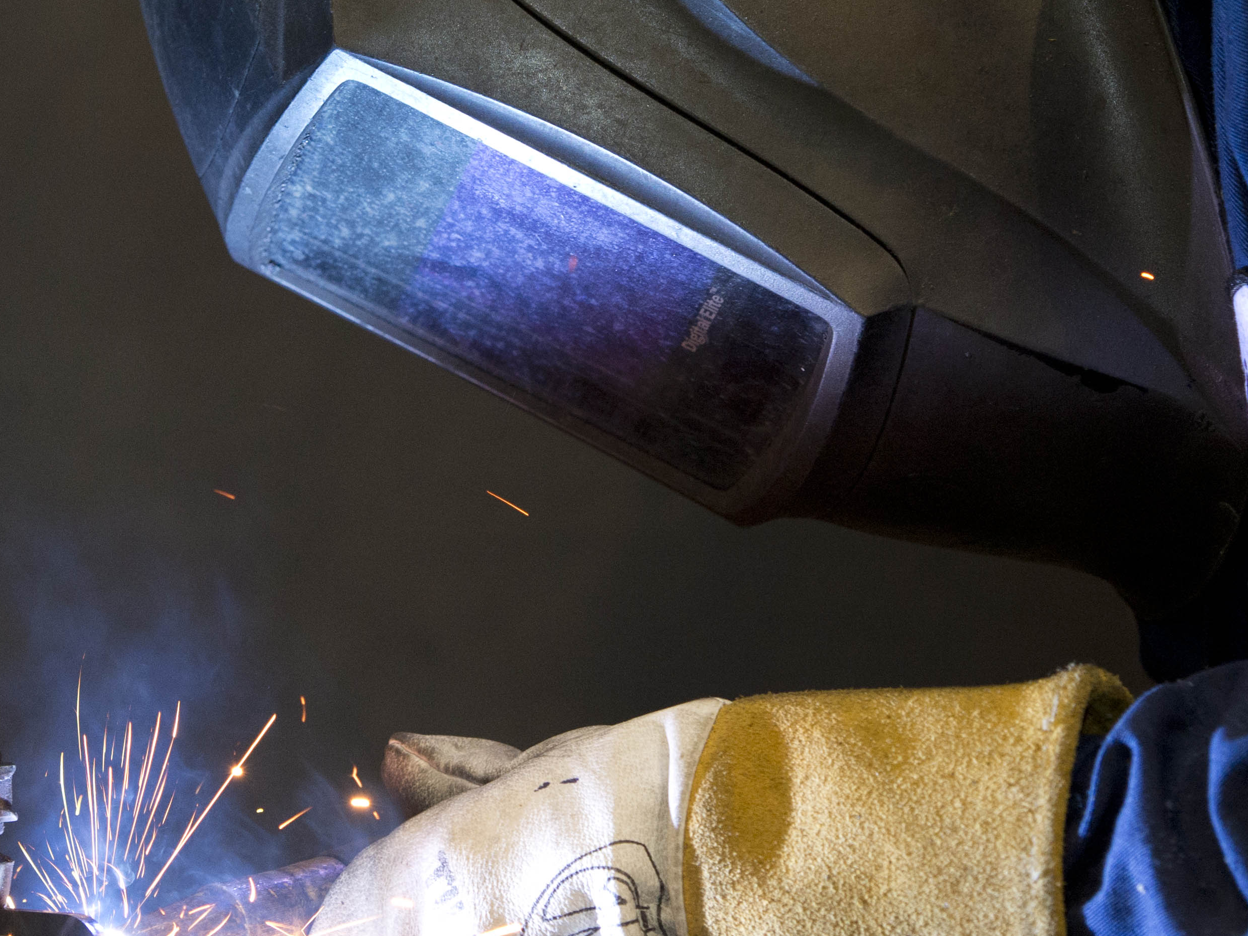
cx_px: 507
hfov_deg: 6.0
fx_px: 11897
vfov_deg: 4.5
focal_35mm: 330
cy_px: 83
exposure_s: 1/125
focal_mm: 116
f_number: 4
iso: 1600
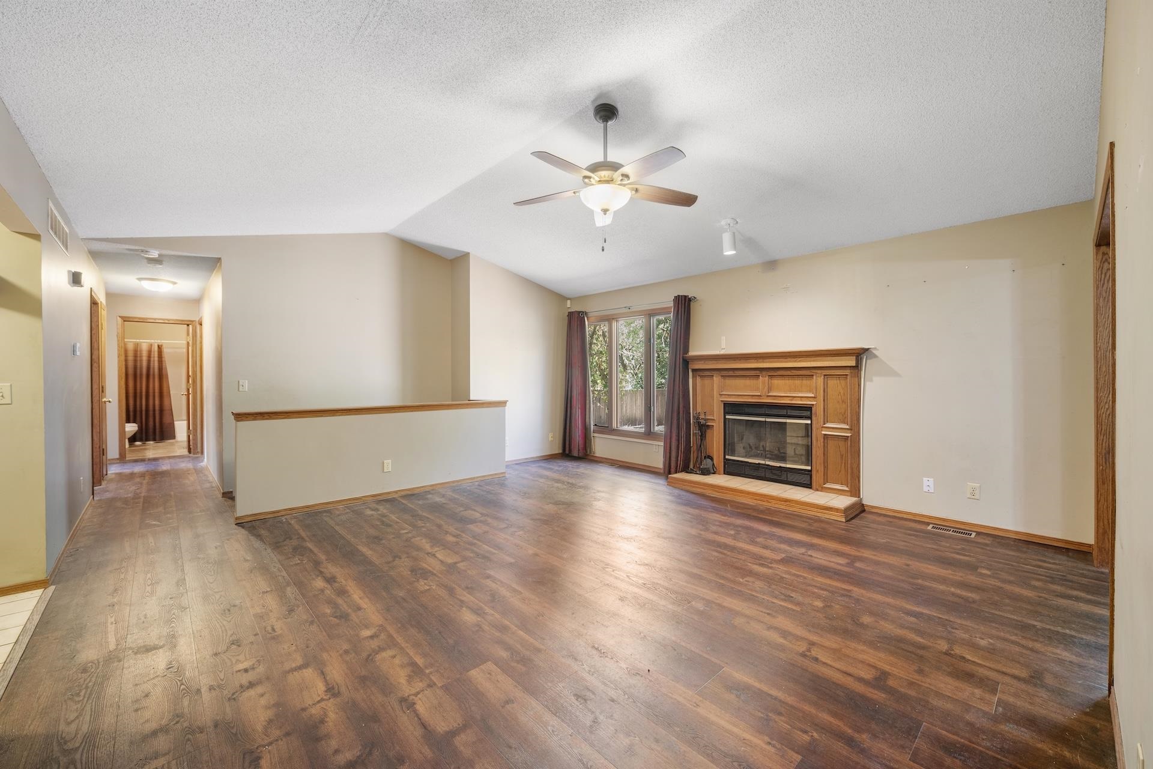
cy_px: 384
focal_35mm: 14
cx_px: 576
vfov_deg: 81.2
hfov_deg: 104.3
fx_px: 448
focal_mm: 14
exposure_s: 1/1.25
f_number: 7.1
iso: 400
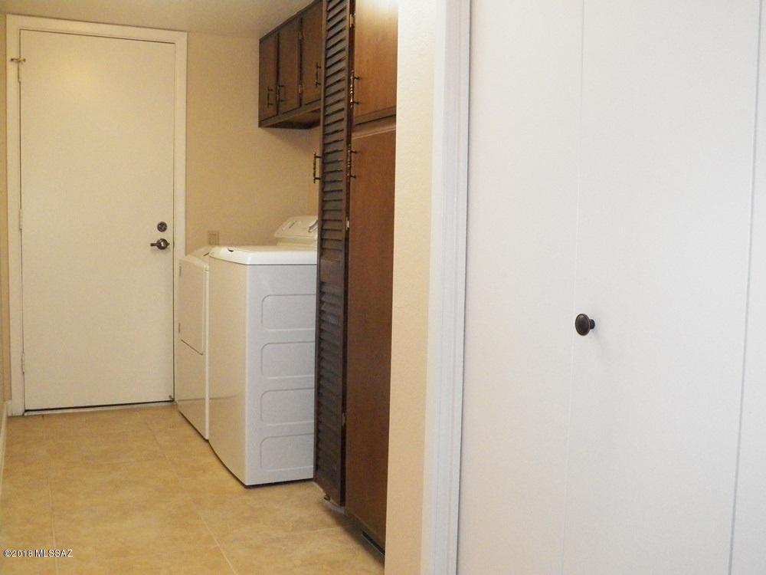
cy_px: 288
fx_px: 774
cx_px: 383
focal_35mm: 35
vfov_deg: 40.7
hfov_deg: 52.6
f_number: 2.8
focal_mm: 6.3
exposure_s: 1/200
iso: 1600
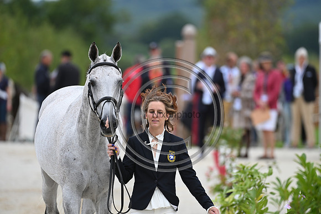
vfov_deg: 3.4
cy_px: 107
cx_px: 160
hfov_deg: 5.2
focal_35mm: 400
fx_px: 3567
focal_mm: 400
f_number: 5.6
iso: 560
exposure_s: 1/1600
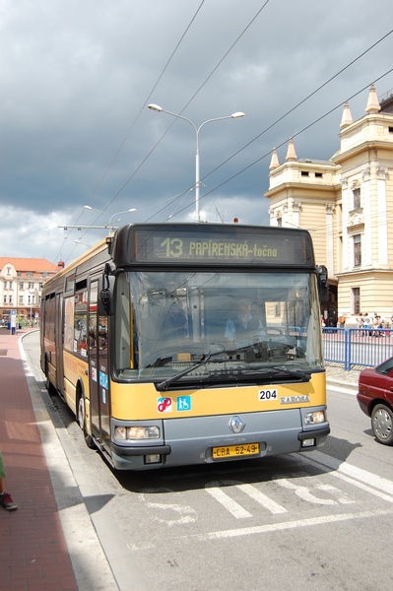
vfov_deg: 55.1
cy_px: 296
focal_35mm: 34
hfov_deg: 38.3
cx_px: 196
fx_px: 566
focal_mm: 23
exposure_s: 1/1000
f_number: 4
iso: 200
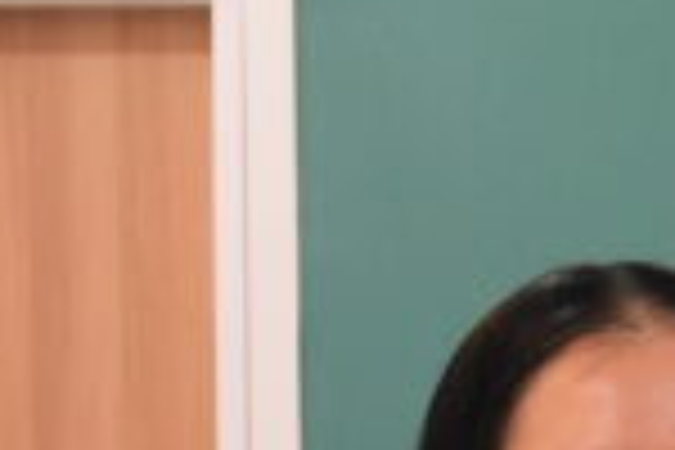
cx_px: 832
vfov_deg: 6.5
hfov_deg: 9.8
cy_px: 745
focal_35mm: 208
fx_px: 3891
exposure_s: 1/40
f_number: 8
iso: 2200
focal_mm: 27
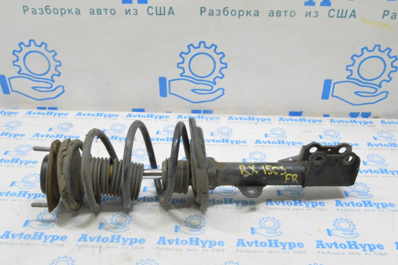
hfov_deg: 53.2
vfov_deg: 36.8
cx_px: 199
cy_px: 132
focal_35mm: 36
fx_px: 398
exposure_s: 1/15
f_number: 20
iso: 6400
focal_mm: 24
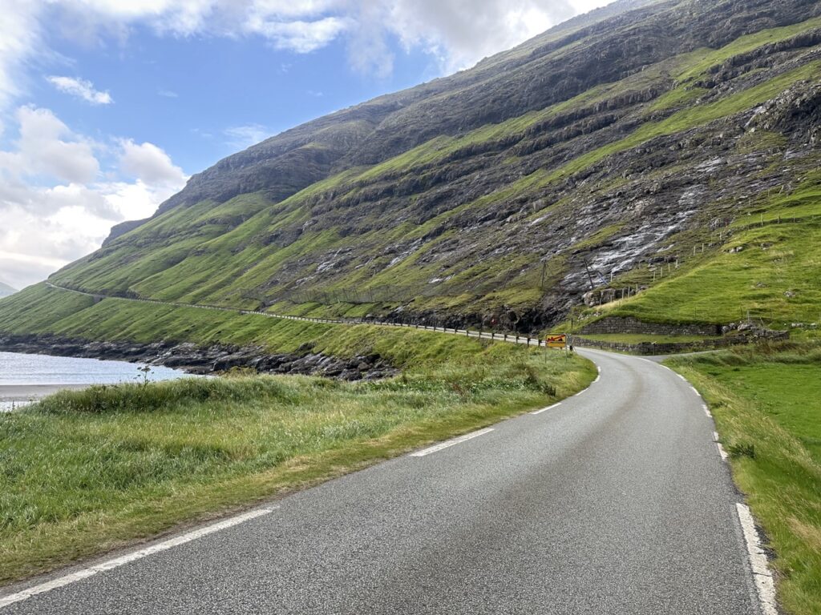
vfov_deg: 56.8
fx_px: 569
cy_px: 308
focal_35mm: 24
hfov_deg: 71.6
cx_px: 410
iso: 80
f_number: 1.78
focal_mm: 6.86
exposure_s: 1/501
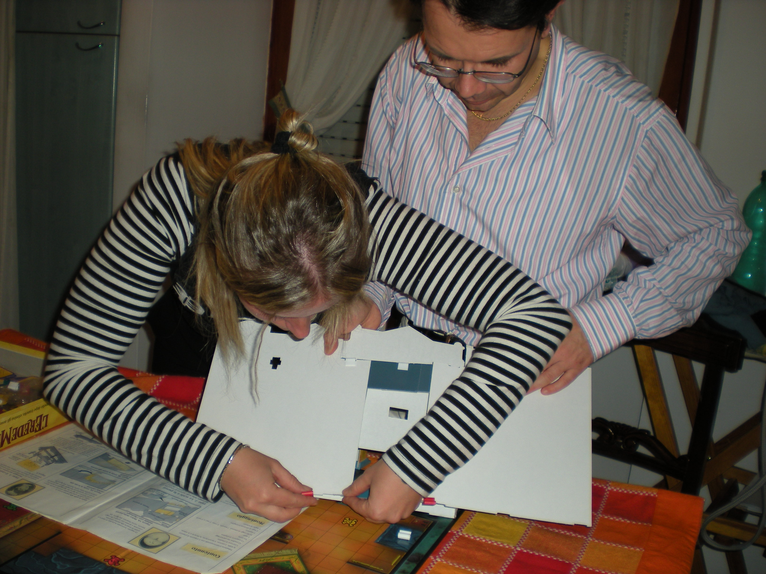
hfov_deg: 49.0
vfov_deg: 37.7
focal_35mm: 38
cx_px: 383
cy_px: 287
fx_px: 841
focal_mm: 6.3
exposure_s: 1/60
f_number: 3.1
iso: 64
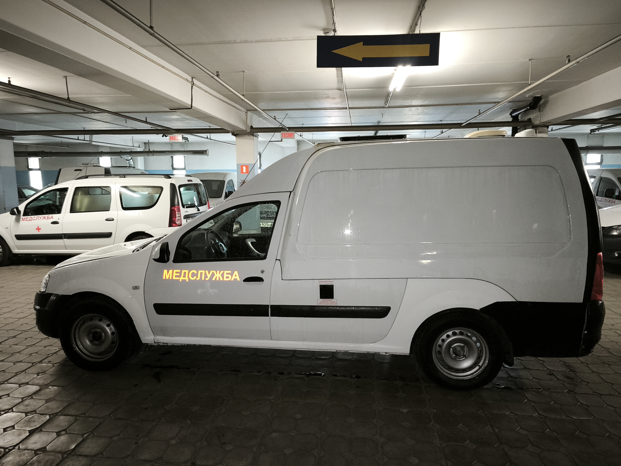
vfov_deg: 58.9
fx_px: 413
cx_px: 310
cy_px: 233
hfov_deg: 73.9
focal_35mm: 23
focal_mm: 5.35
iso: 1600
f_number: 1.7
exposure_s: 1/33.3
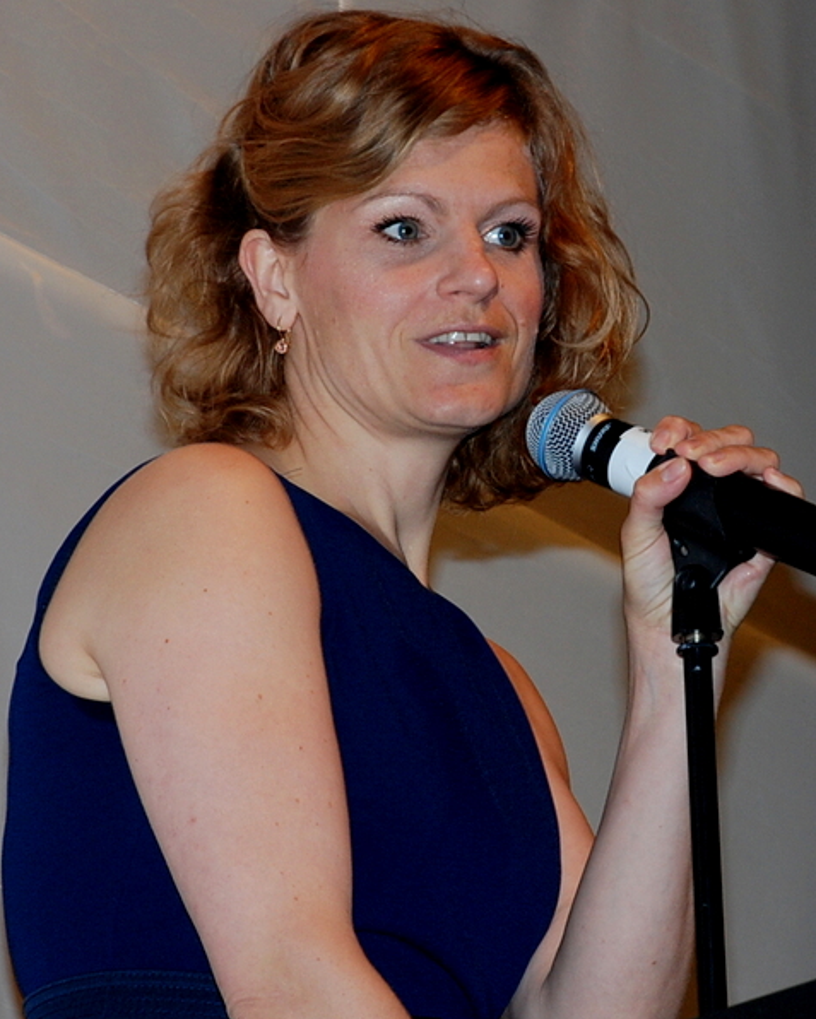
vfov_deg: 11.9
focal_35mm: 162
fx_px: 4876
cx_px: 406
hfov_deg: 9.6
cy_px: 540
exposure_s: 1/60
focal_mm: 95
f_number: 5.6
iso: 320
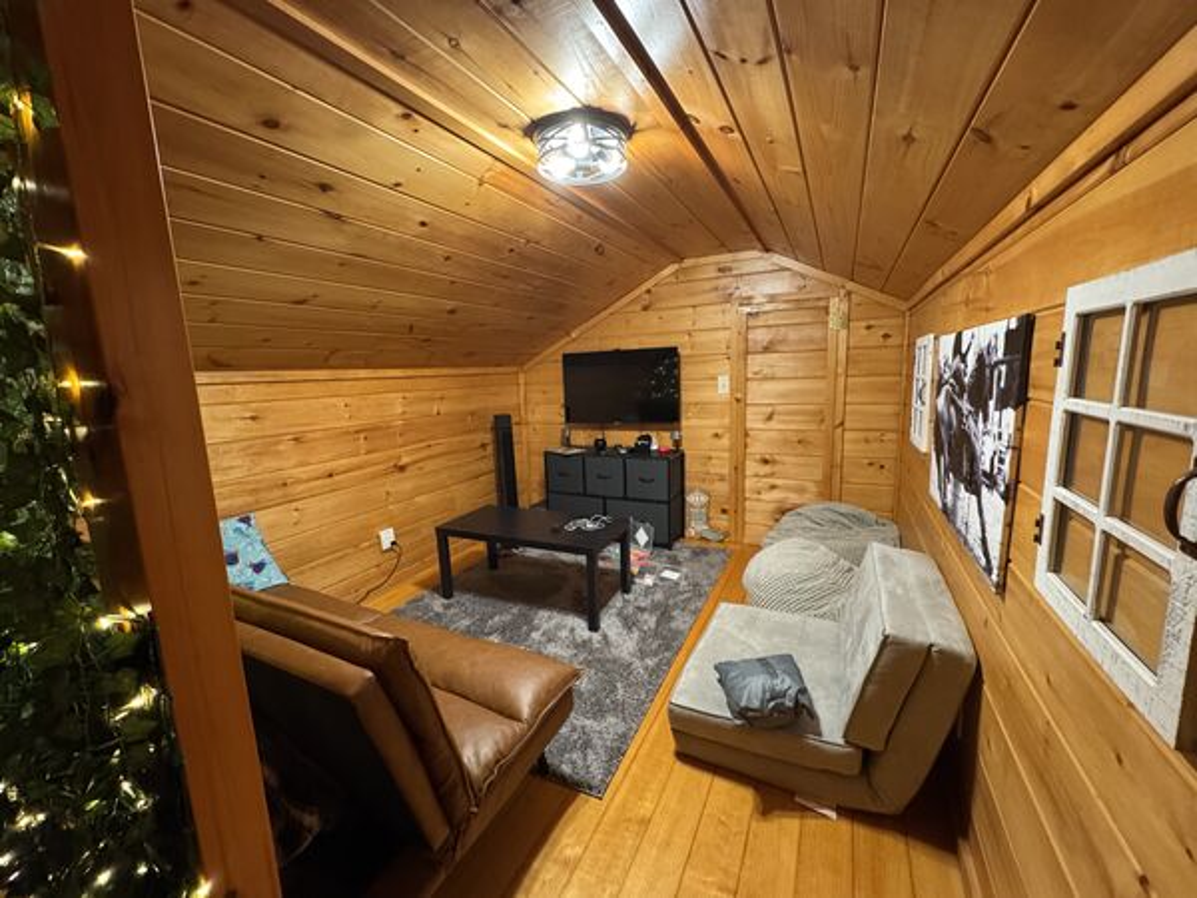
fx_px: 484
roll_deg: +2.1
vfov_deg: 85.7
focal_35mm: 14
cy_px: 449
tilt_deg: -9.4
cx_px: 598
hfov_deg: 102.1
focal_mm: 2.22
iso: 1000
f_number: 2.2
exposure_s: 1/46
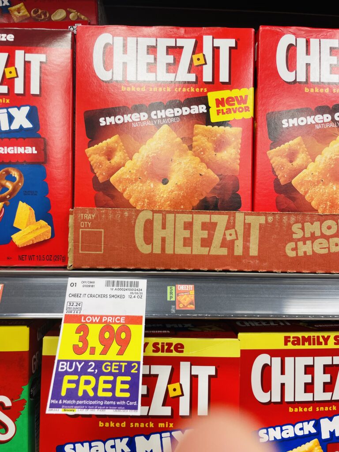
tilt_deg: -1.9
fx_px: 339
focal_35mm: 26
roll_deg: -1.3
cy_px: 226
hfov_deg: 53.1
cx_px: 170
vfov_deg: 67.3
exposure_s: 1/60
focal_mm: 4.2
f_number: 1.6
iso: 64
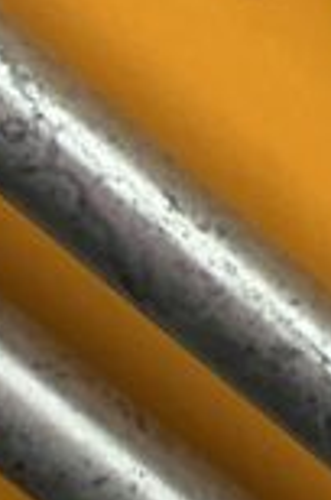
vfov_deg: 9.9
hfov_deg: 5.7
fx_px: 2687
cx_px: 1457
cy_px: -506
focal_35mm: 194
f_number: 1.8
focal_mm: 3
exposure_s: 1/122
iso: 25
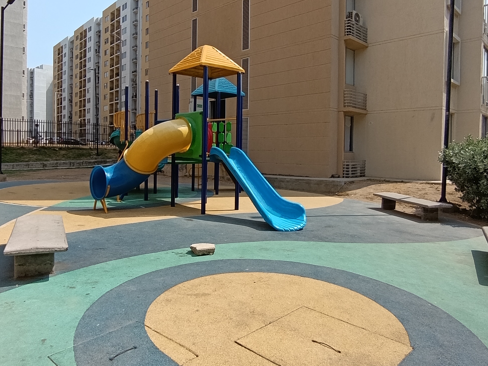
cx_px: 211
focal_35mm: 27
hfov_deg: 65.0
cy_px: 169
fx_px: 381
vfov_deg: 51.3
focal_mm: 1.65
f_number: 2.2
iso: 50
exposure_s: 1/1140
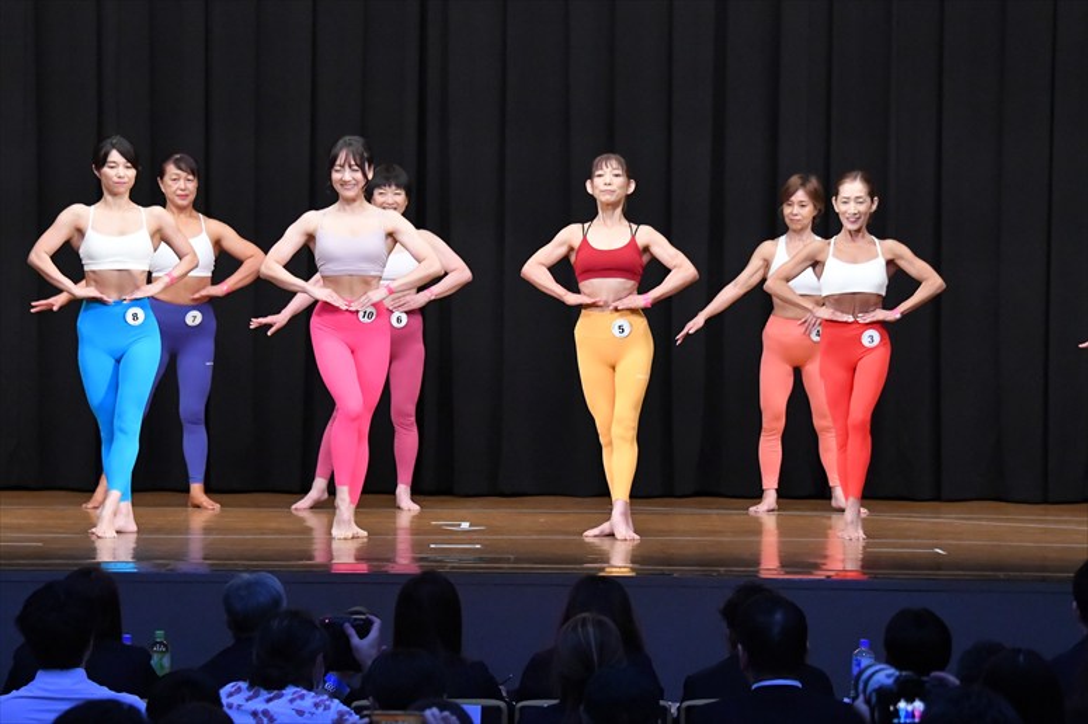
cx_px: 544
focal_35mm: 150
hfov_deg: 13.7
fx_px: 4531
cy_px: 362
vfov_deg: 9.1
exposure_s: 1/400
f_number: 5.6
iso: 8000
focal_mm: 100
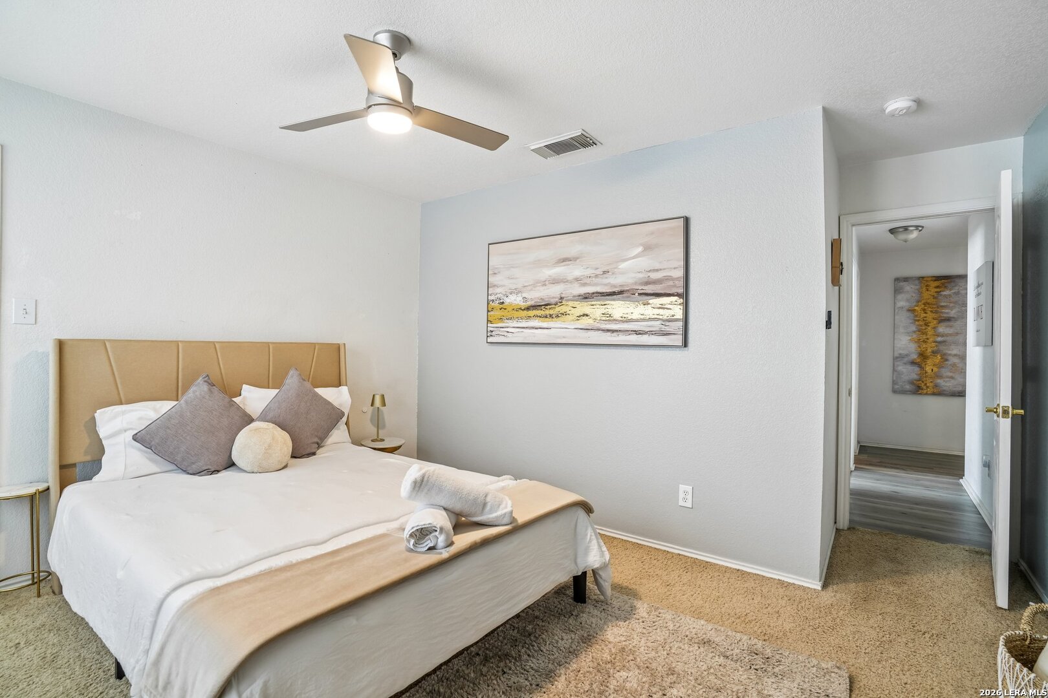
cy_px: 349
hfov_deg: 96.7
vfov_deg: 73.7
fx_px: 466
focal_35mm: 16
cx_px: 524
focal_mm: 16
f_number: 8
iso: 400
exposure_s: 1/6
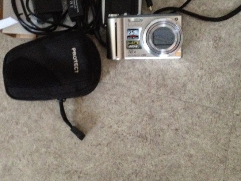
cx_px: 82
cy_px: 48
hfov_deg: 35.8
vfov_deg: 27.2
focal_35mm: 53
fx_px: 369
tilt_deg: -76.9
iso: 800
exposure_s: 1/15
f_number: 2.4
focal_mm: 4.28
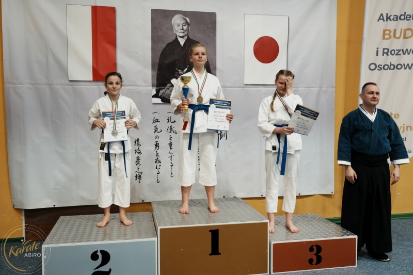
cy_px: 138
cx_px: 206
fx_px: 390
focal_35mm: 34
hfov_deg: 55.8
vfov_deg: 38.9
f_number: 4
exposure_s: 1/30
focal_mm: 34
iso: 640
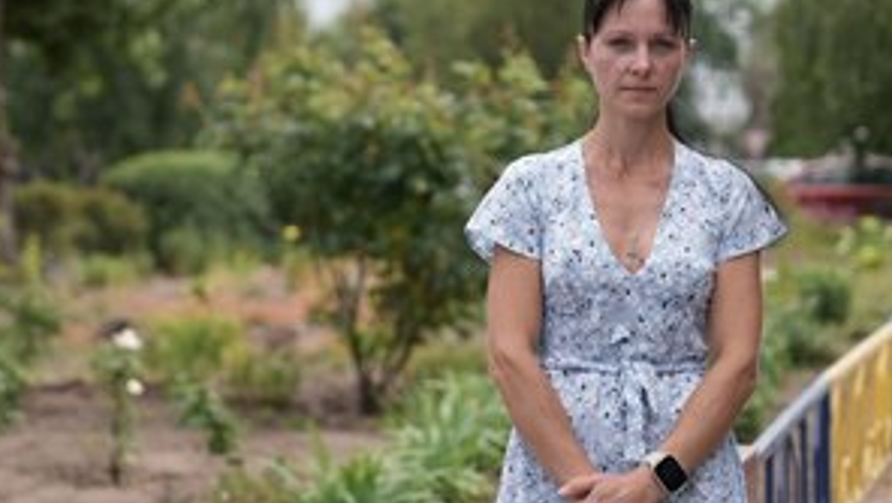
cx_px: 440
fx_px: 2343
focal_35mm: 99
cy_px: 291
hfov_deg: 21.6
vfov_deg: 12.3
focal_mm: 70
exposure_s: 1/400
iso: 80
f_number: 2.8
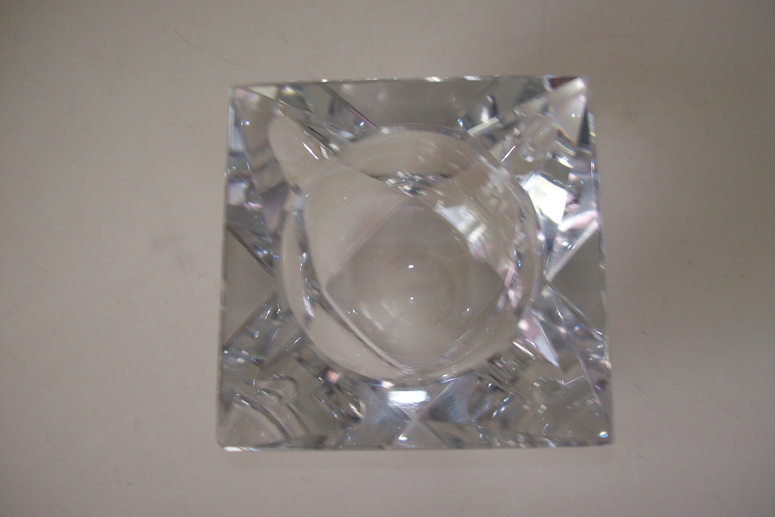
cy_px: 254
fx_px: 818
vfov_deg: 35.1
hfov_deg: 50.7
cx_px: 387
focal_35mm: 38
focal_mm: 6
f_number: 2.7
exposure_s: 1/64
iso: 80
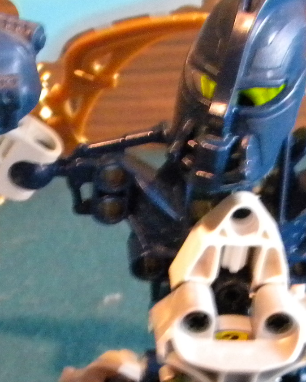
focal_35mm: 83
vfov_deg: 22.7
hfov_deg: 18.5
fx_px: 939
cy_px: 310
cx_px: 171
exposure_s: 1/19
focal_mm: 5
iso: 800
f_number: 3.5
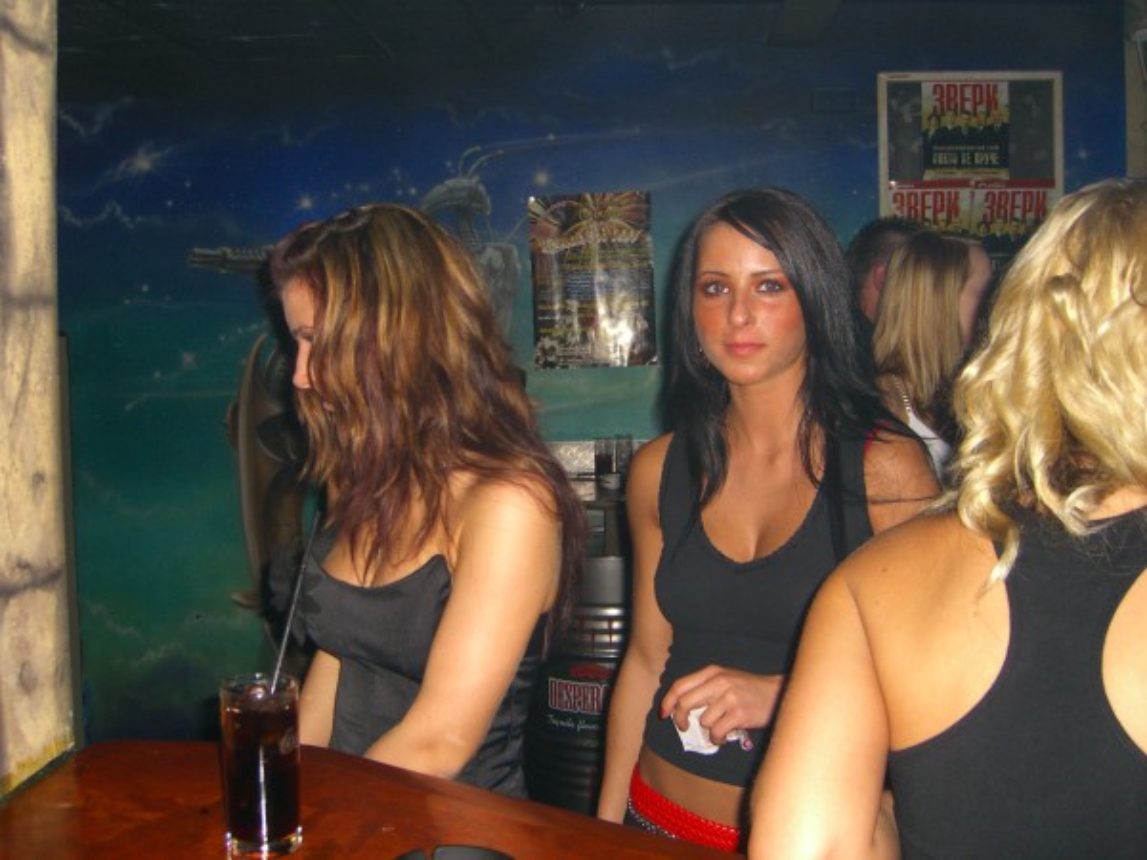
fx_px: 1259
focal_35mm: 38
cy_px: 430
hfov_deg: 49.0
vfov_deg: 37.7
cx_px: 574
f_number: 2.8
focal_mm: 7.9
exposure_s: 1/60
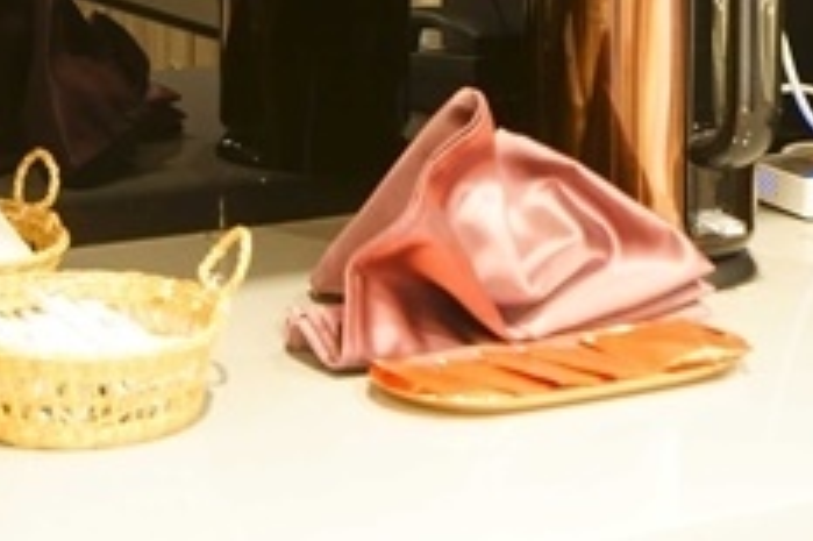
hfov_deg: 17.0
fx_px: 2708
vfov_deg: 10.9
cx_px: 209
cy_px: -302
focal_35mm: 120
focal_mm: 35
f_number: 5
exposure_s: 1/2.5
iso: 1000
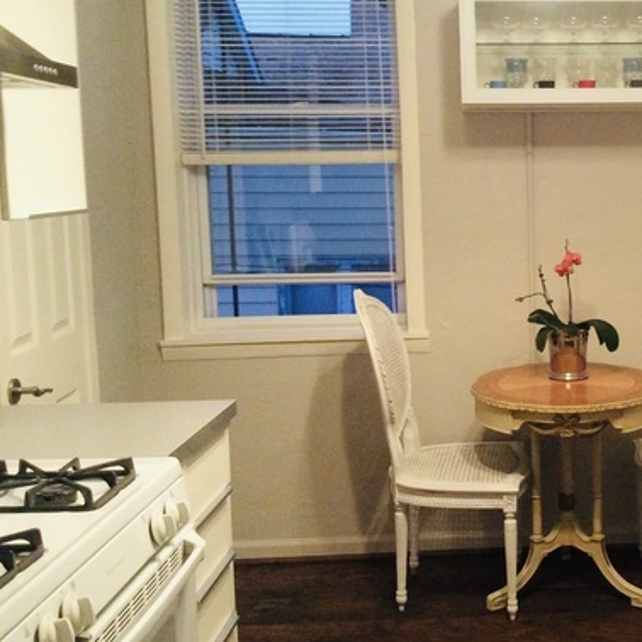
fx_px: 1049
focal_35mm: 50
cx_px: 556
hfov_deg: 32.6
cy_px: 289
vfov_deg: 34.0
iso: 250
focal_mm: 3.3
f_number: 2.4
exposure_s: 1/24
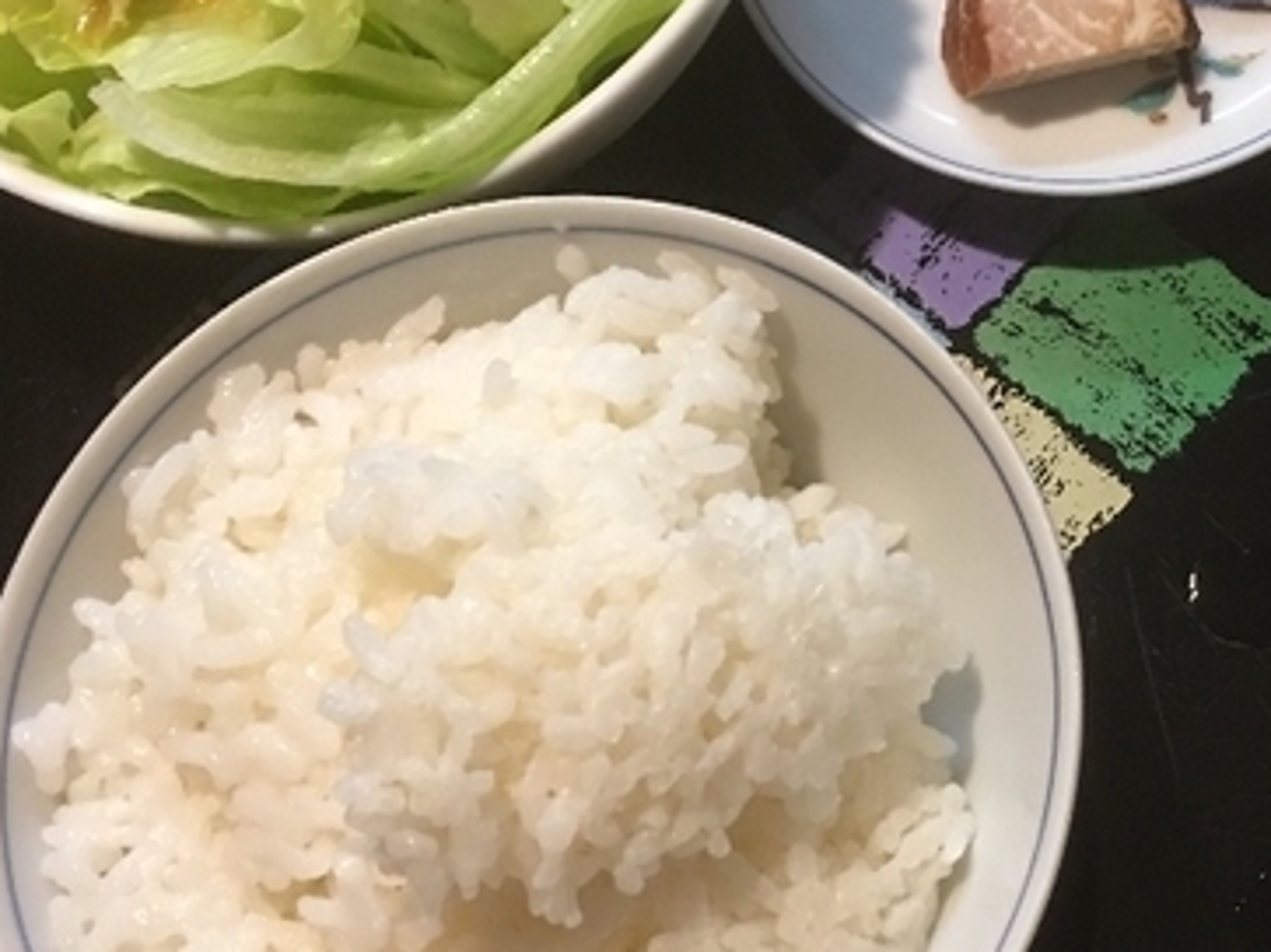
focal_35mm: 64
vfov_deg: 22.9
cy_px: 424
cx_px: 1075
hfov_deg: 29.4
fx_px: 2349
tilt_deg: -70.7
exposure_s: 1/10
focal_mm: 4.15
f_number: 2.2
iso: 80
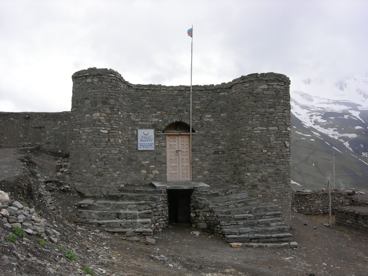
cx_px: 184
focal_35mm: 36
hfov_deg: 51.4
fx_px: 383
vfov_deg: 39.7
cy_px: 138
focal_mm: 7.5
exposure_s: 1/216
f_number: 5.4
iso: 64
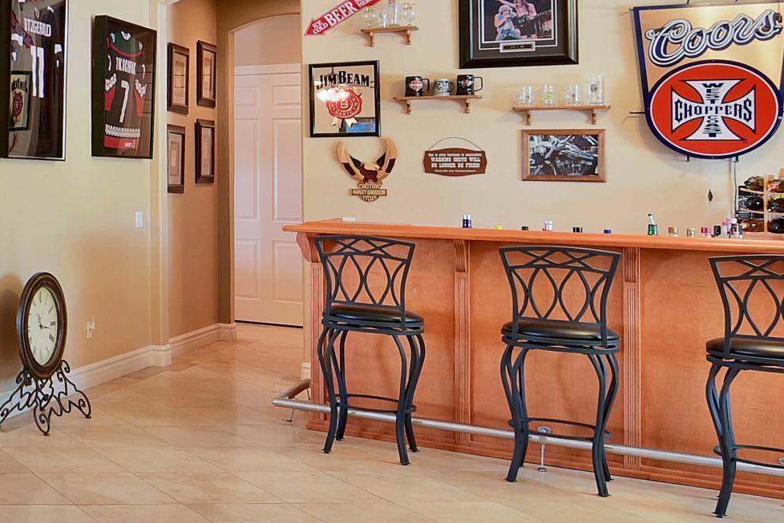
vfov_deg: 29.2
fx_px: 1002
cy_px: 213
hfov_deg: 29.9
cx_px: -326
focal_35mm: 46
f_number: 7.1
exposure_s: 1/20
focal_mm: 15
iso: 320
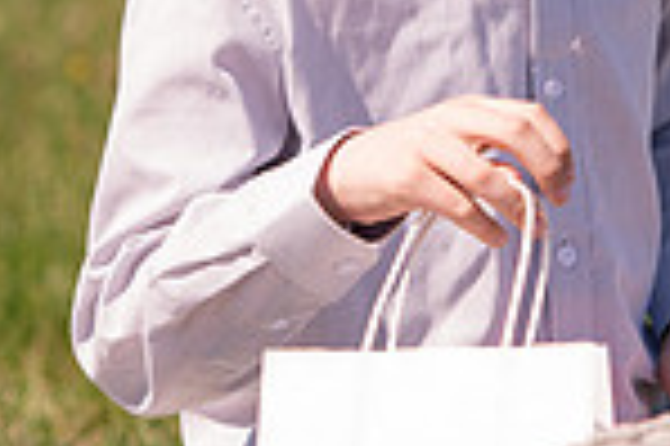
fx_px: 10150
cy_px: -178
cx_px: 576
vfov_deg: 2.5
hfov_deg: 3.8
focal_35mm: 546
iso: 200
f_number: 2.8
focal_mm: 140
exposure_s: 1/2500
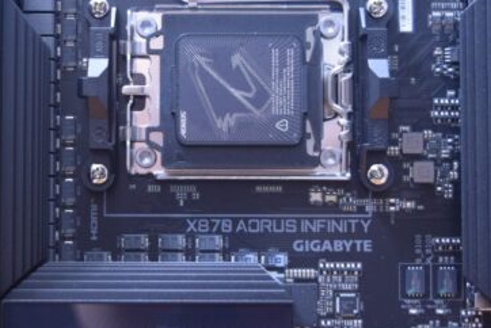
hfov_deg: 22.8
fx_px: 1215
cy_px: 163
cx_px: 193
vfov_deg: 15.4
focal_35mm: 89
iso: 1600
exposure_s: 1/8
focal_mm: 28
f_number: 4.2
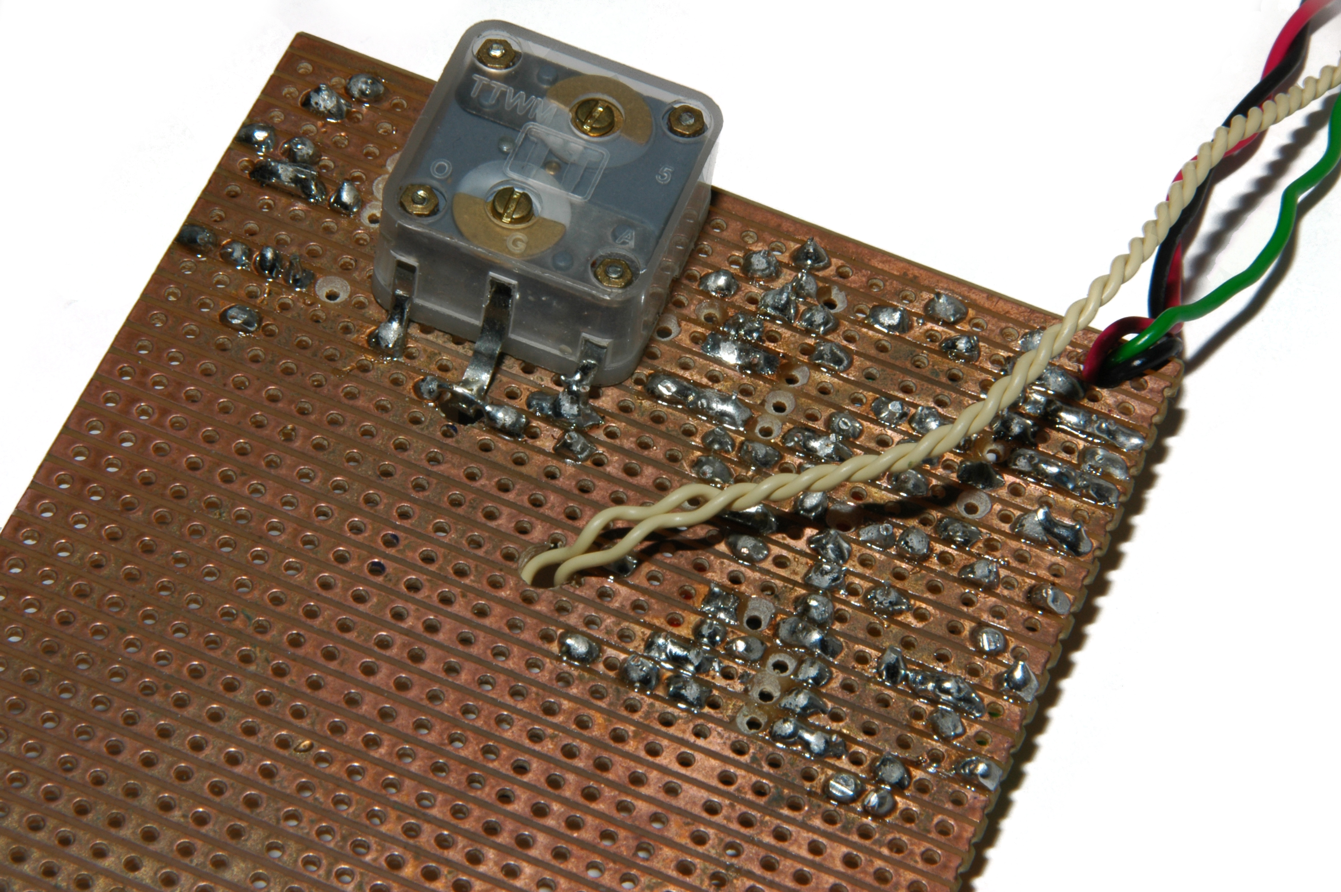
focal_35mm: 202
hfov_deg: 10.2
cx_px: 670
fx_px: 7536
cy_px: 446
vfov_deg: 6.8
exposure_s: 1/500
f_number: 32
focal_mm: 135
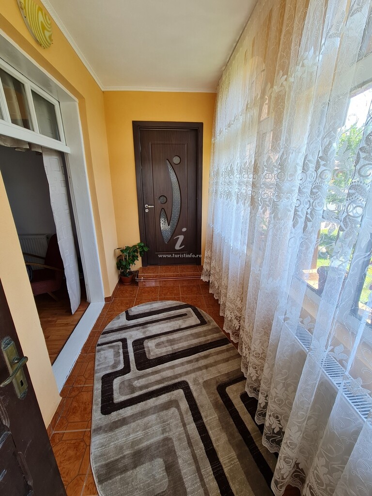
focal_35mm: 13
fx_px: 186
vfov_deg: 106.2
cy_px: 248
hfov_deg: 89.9
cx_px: 186
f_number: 2.2
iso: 64
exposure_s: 1/100
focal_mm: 2.2
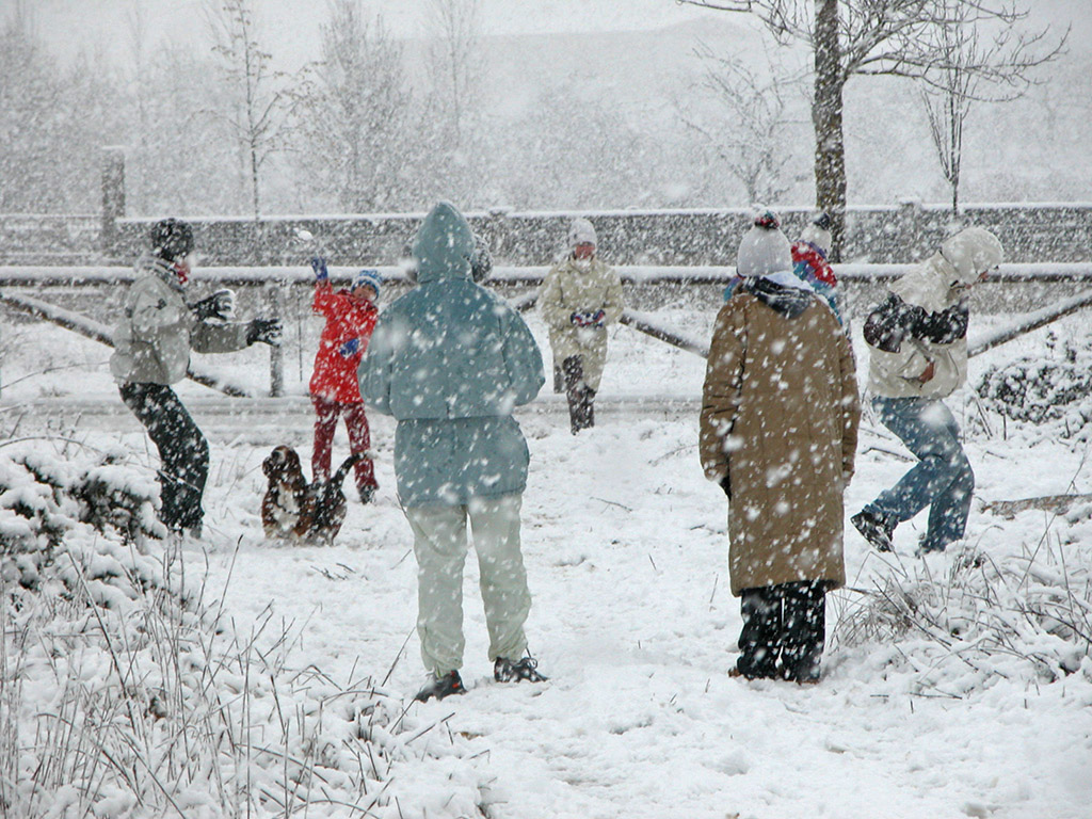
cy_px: 410
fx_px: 8391
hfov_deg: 7.4
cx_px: 546
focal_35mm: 266
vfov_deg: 5.6
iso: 100
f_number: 5.3
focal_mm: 67.7
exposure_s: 1/270
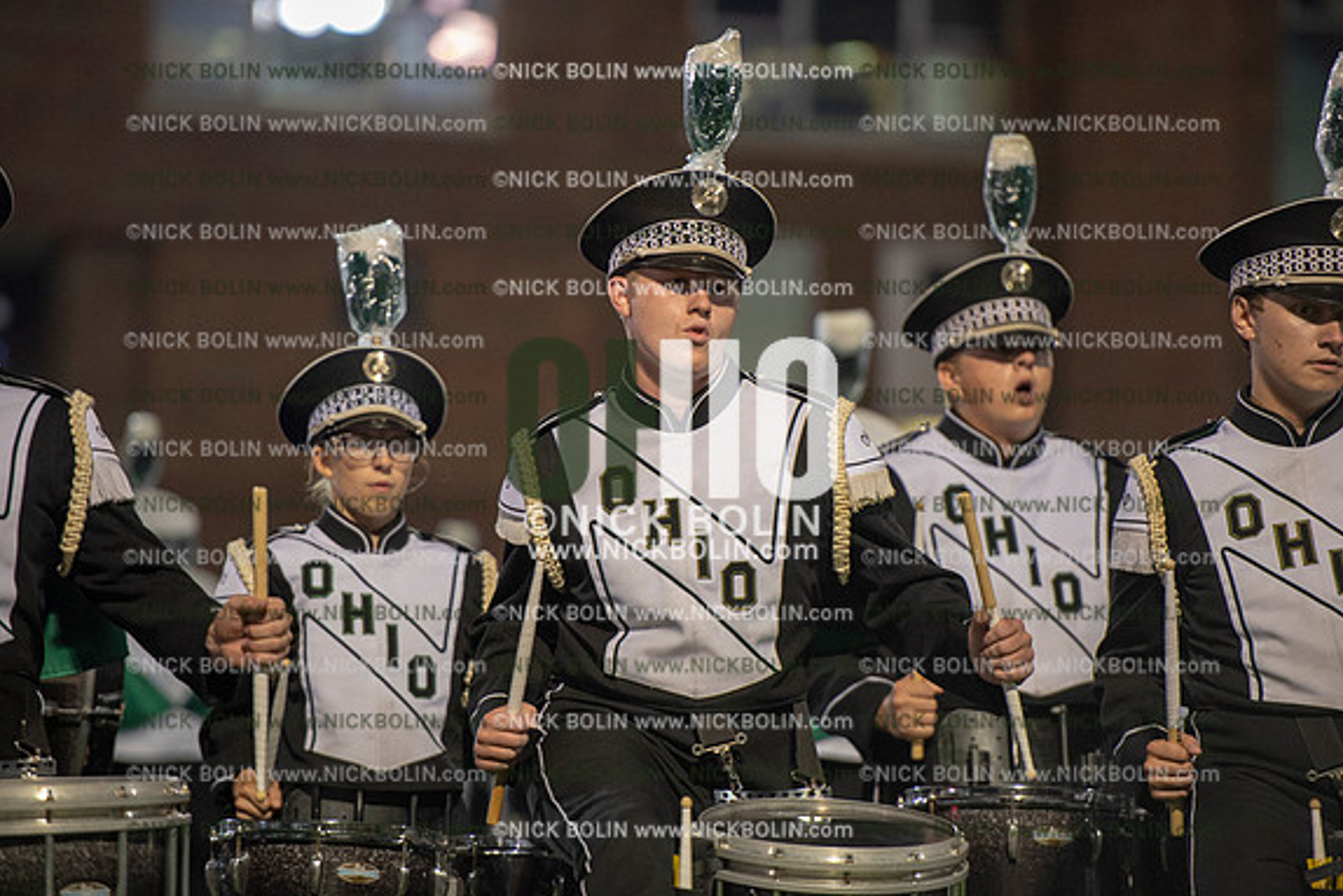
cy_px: 449
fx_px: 7537
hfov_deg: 10.2
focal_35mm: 202
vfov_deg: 6.8
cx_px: 672
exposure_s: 1/500
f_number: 2.8
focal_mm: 200
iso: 4000
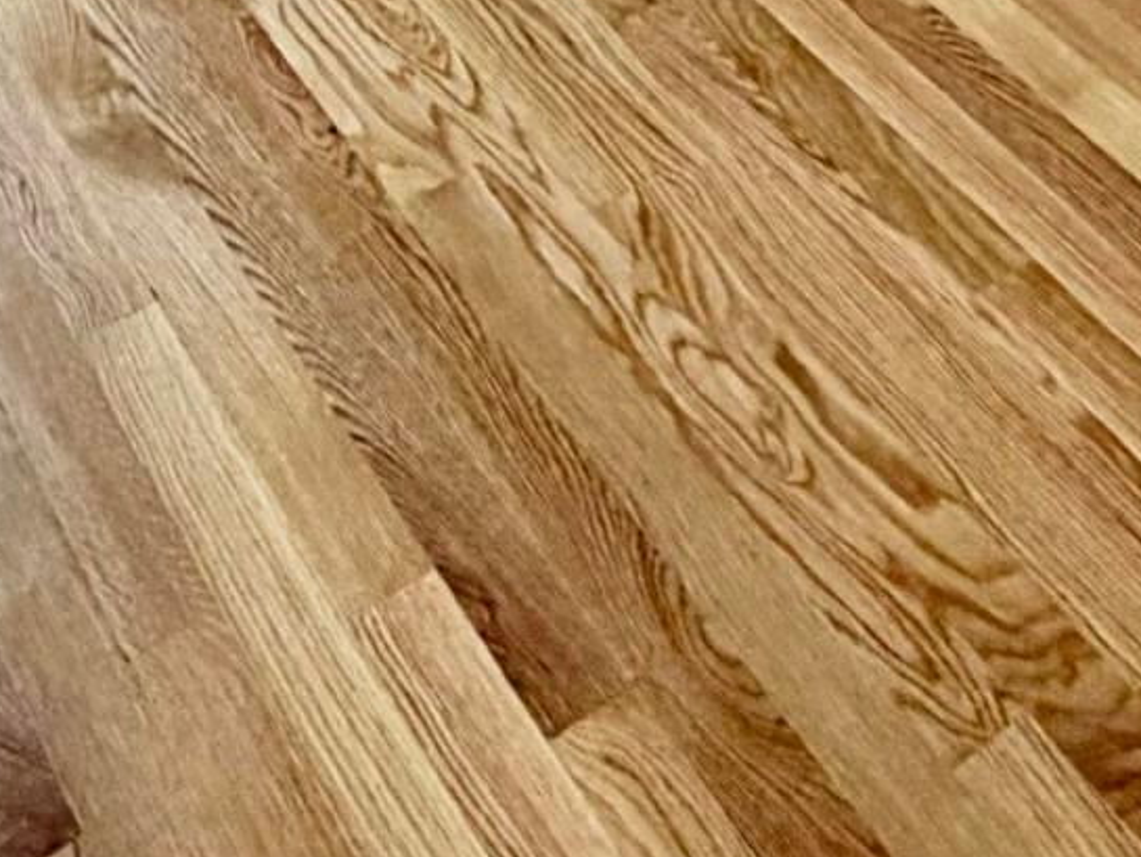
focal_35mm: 74
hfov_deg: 25.6
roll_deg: -0.4
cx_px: 990
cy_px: -1215
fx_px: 2440
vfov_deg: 13.9
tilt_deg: -9.0
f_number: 2.2
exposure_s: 1/120
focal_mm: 2.22
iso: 80
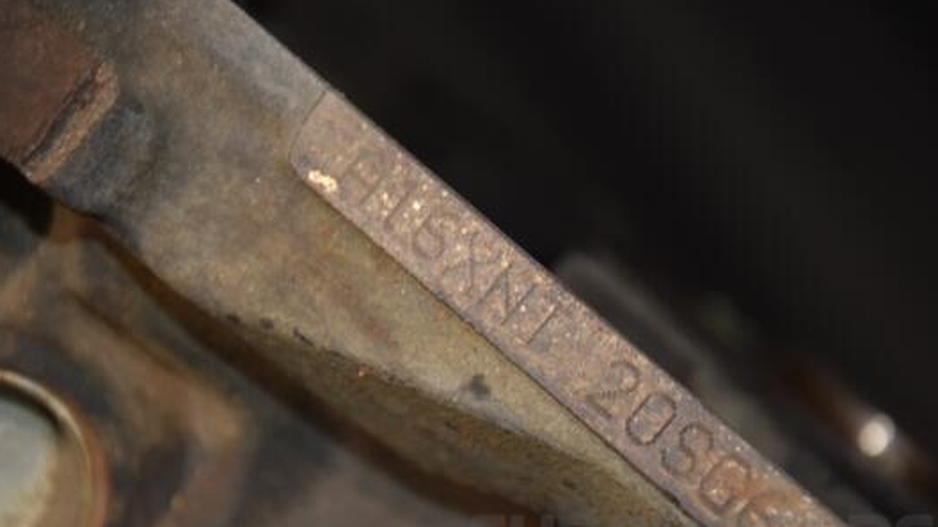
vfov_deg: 6.5
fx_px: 4666
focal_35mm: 188
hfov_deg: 11.5
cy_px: 305
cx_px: 437
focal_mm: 105
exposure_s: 1/60
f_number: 5.6
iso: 800
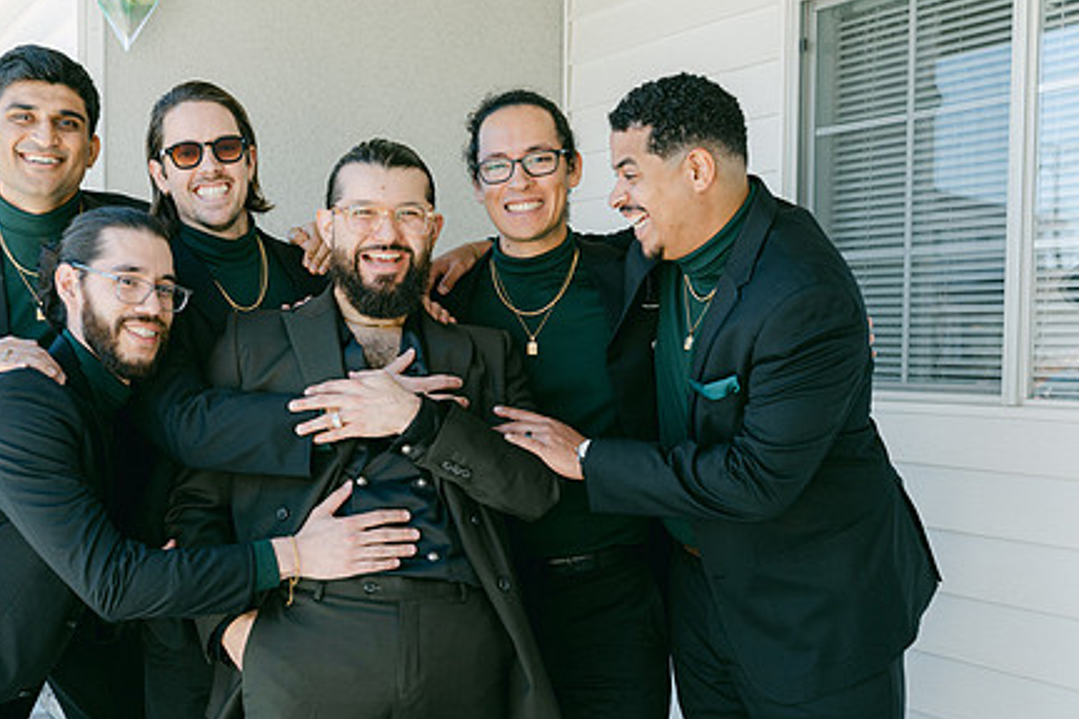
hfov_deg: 41.5
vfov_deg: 28.6
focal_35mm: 47
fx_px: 1409
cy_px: 428
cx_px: 390
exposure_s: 1/250
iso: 80
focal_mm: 35
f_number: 4
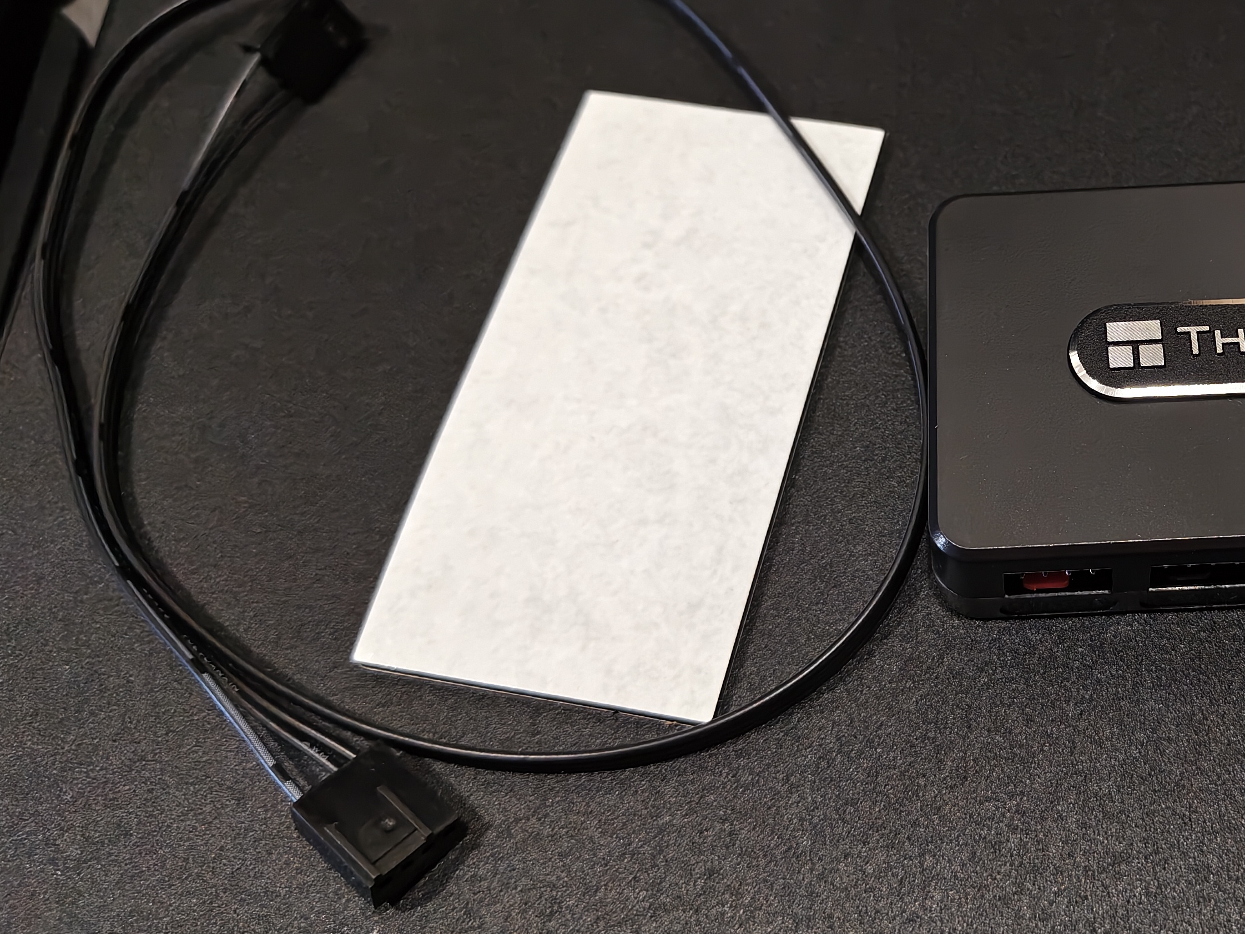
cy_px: 332
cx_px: 1063
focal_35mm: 42
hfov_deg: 42.0
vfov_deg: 34.1
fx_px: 1510
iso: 544
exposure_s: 1/60
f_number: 1.88
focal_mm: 5.56
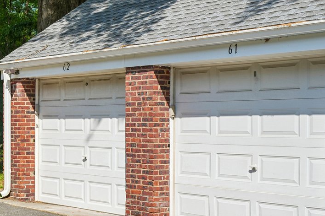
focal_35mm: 81
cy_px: 120
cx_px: -95
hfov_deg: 22.5
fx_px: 731
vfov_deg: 16.9
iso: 125
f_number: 8
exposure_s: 1/250
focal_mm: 28
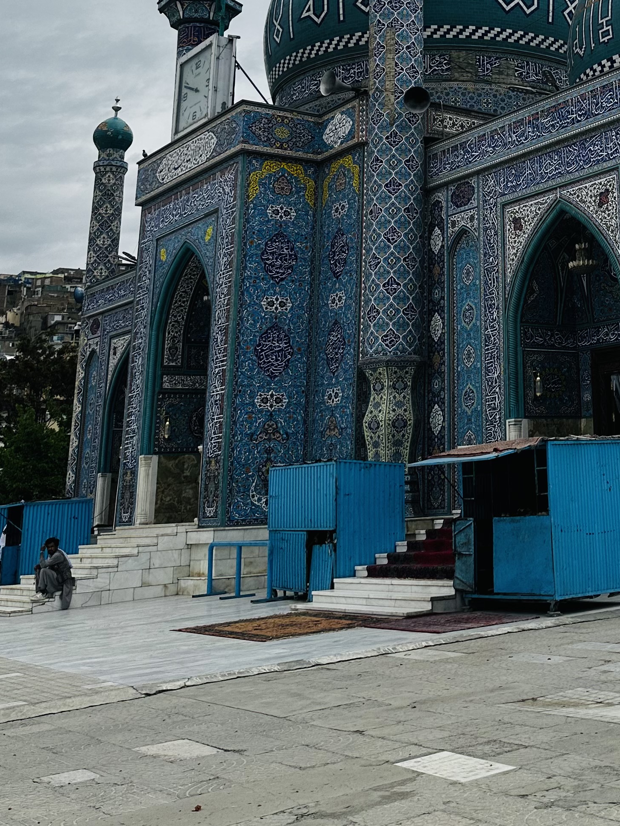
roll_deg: -0.3
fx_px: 1194
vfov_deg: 35.9
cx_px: 570
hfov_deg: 27.9
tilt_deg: +19.1
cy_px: 82
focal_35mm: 50
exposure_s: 1/10753
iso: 80
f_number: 1.78
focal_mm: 6.86
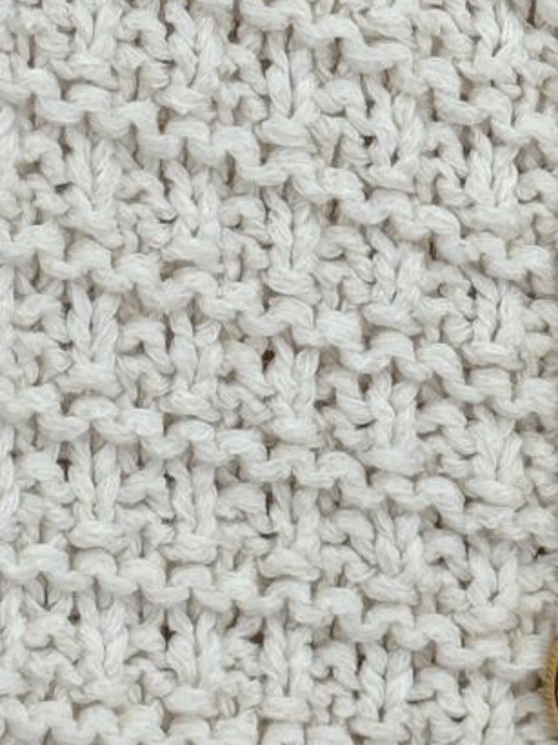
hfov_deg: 6.2
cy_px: 149
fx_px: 5164
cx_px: 305
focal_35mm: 240
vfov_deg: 8.2
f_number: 1.78
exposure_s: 1/123
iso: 50
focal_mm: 6.76
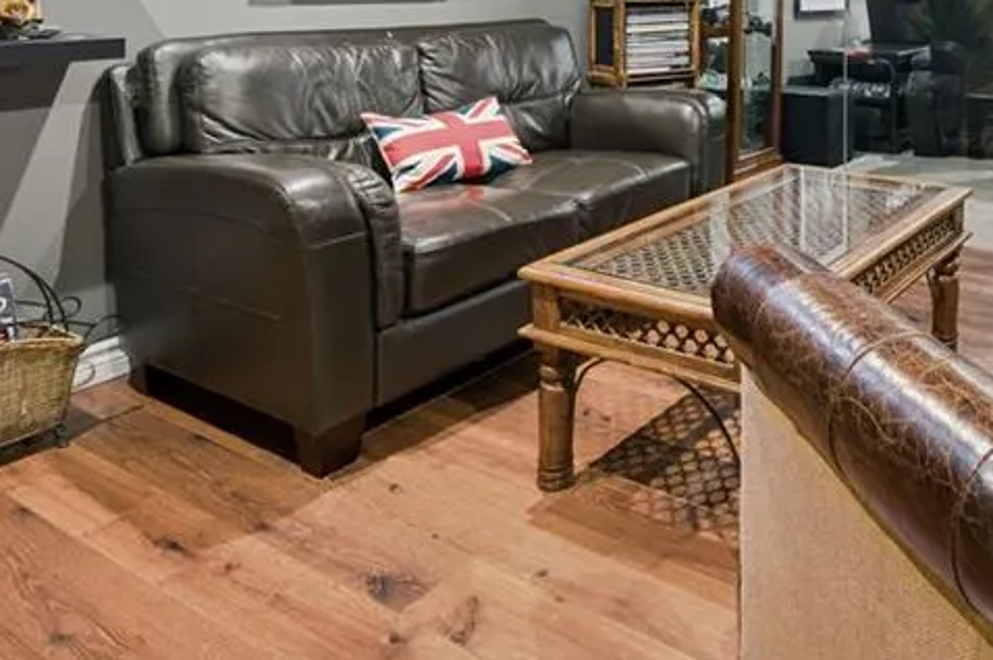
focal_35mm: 30
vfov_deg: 37.9
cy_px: -25
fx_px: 827
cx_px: 800
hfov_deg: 57.2
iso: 200
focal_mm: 14
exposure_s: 1/2.5
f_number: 8
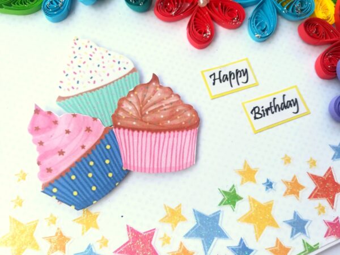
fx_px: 255
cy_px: 128
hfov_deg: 67.3
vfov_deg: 53.1
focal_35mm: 26
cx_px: 170
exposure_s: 1/118
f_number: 2.2
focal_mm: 3.83
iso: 50
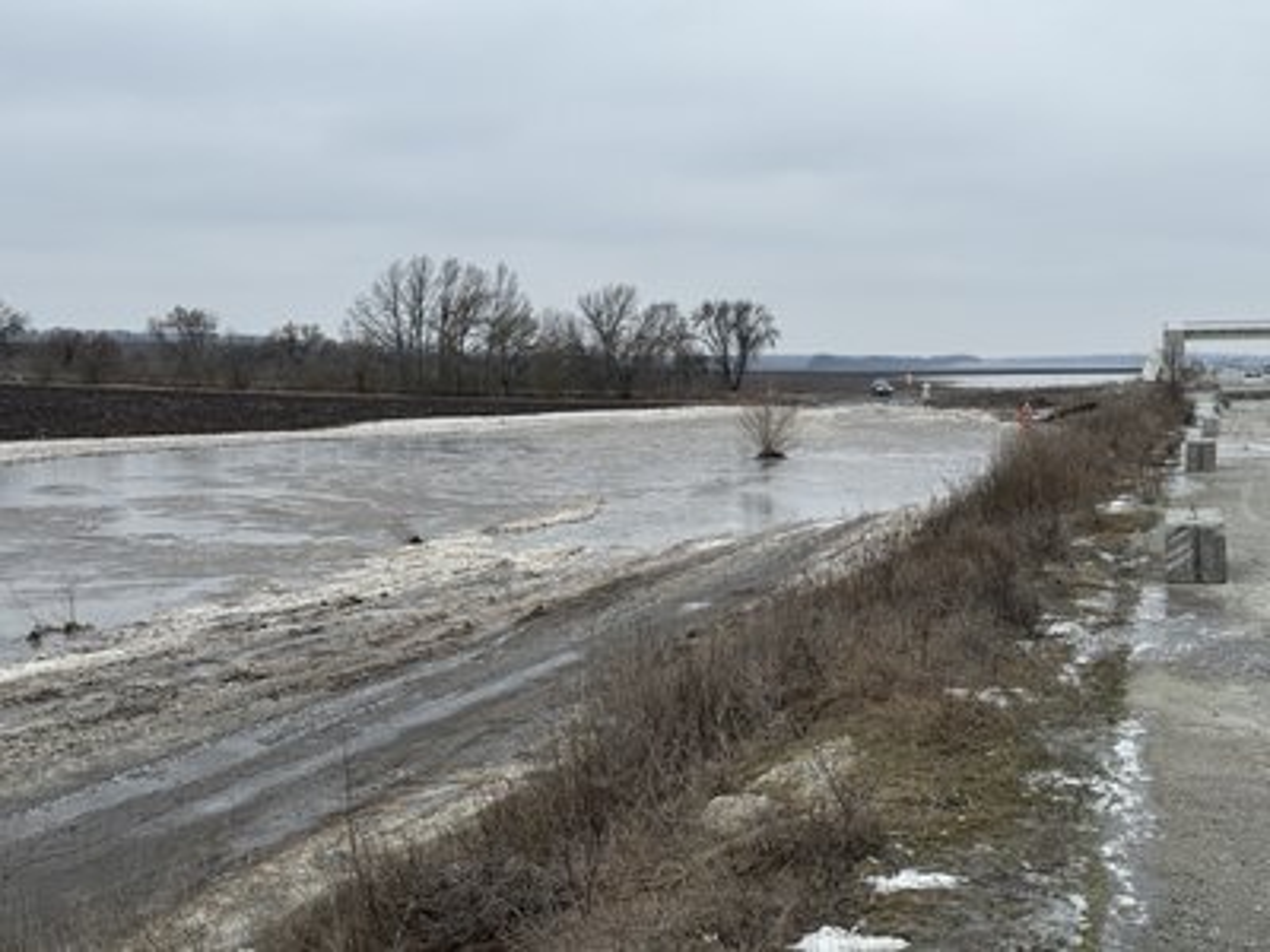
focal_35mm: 48
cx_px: 635
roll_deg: +0.1
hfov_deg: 39.7
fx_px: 1761
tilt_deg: -4.3
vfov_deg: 30.3
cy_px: 476
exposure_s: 1/693
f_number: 1.78
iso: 64
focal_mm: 6.76
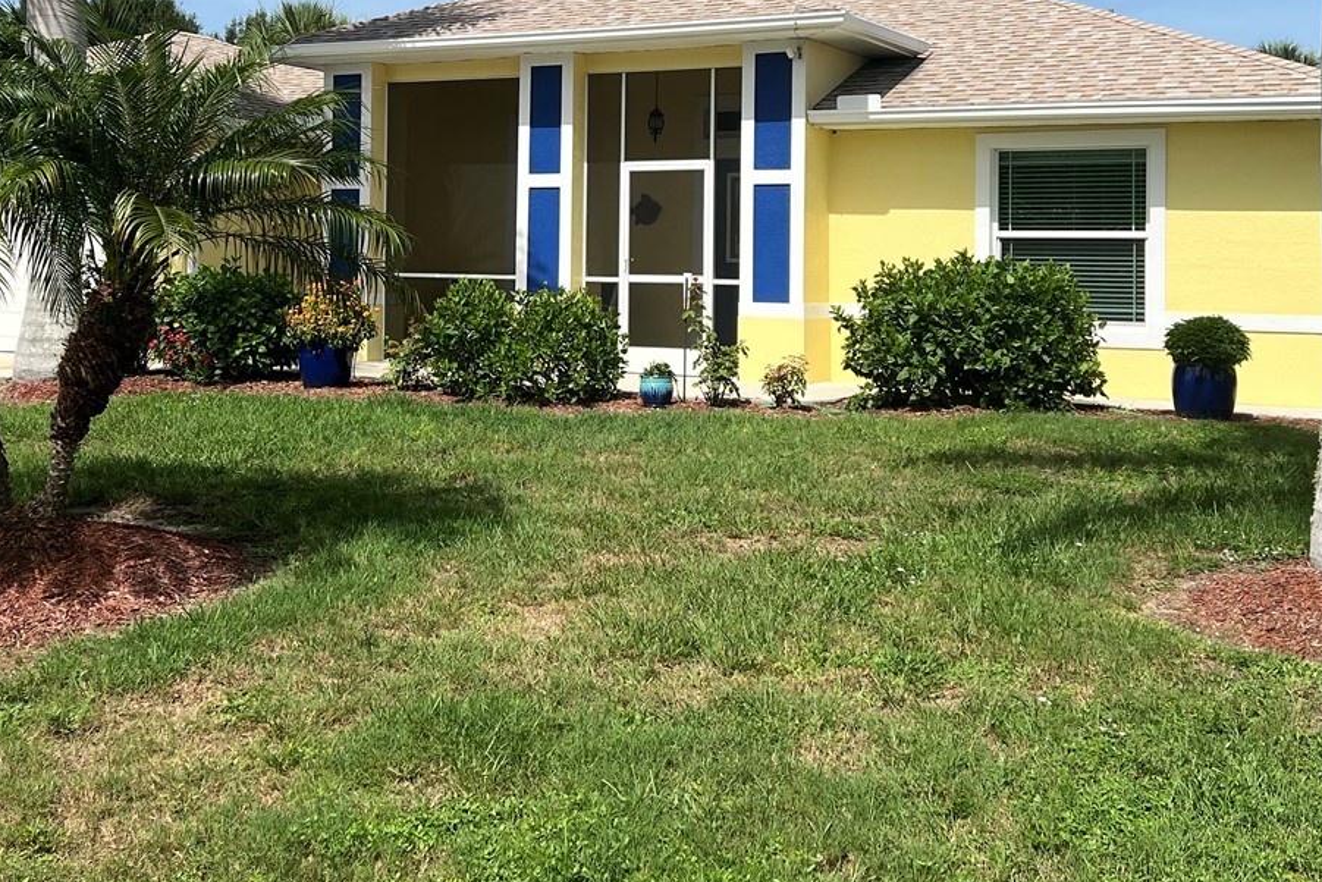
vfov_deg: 27.6
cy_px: 197
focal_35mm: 48
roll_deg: -1.7
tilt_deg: +1.8
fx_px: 1763
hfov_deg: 41.0
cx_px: 559
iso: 50
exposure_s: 1/5587
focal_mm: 5.7
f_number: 1.5
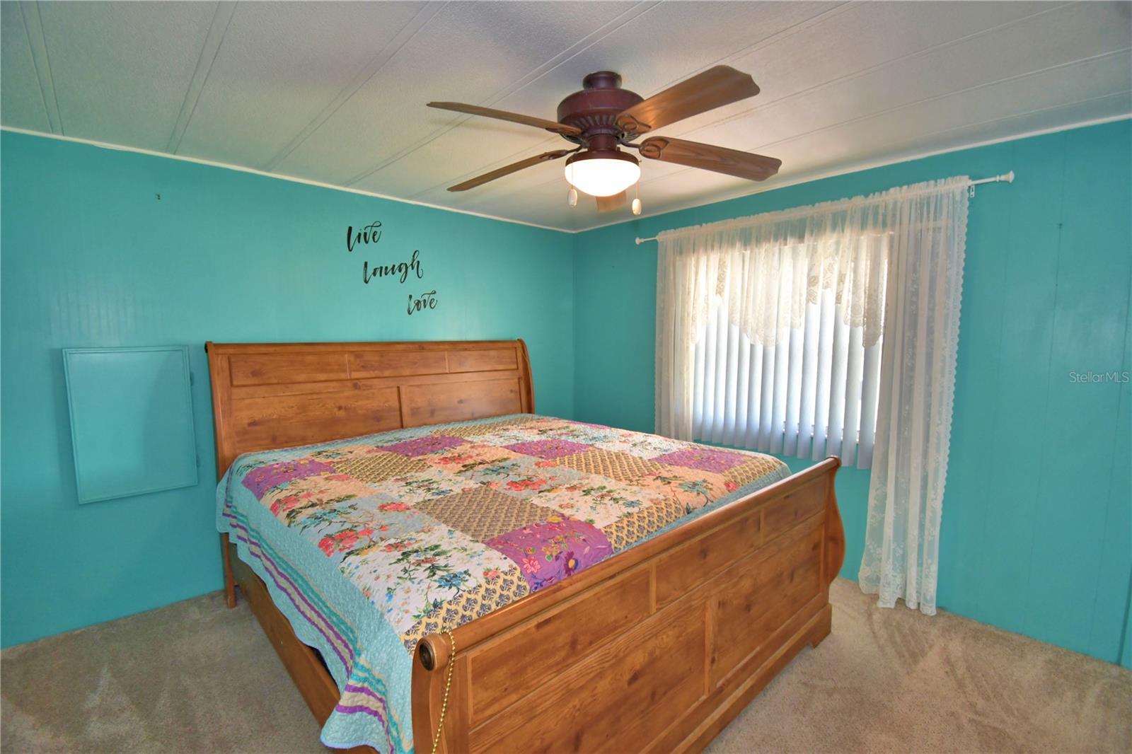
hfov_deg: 100.4
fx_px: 472
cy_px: 377
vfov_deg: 77.3
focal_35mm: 15
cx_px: 566
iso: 280
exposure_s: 1/30
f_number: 4.5
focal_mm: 10
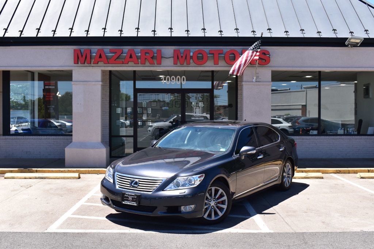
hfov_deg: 46.4
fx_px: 436
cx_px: 187
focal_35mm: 42
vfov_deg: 31.9
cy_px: 124
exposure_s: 1/320
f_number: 11
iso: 400
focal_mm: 28
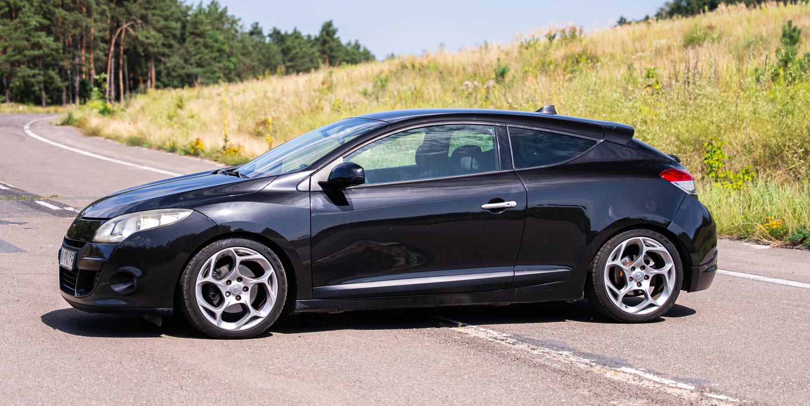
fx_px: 1965
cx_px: 421
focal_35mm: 94
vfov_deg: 11.8
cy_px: 193
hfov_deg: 23.3
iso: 100
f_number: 2.8
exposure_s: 1/400
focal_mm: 70
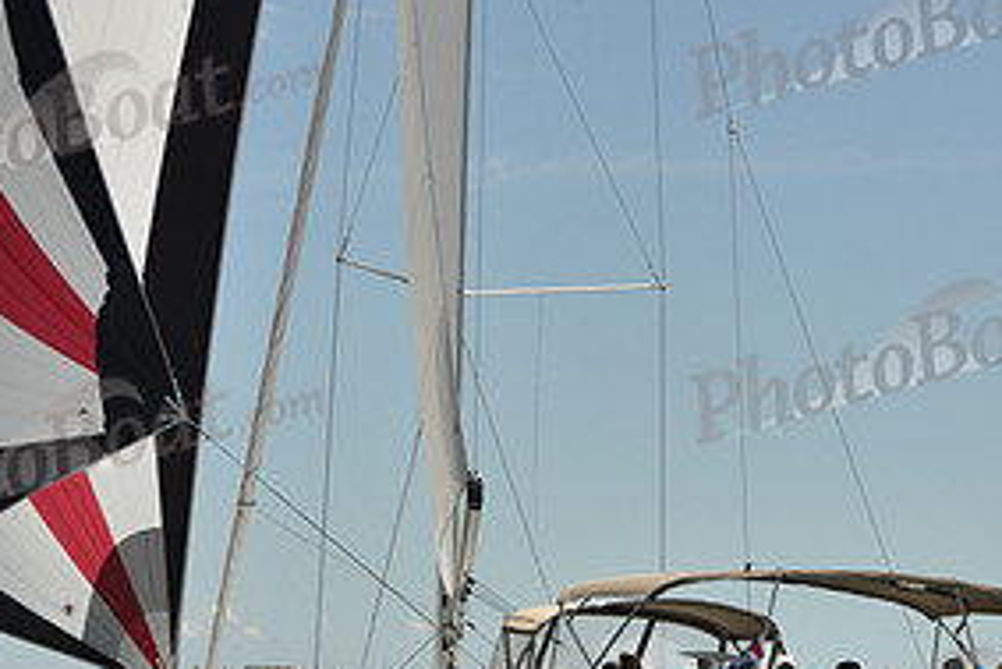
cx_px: 510
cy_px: 586
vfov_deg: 8.4
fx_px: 4567
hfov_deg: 12.5
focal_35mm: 164
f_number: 13
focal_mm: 80
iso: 320
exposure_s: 1/800
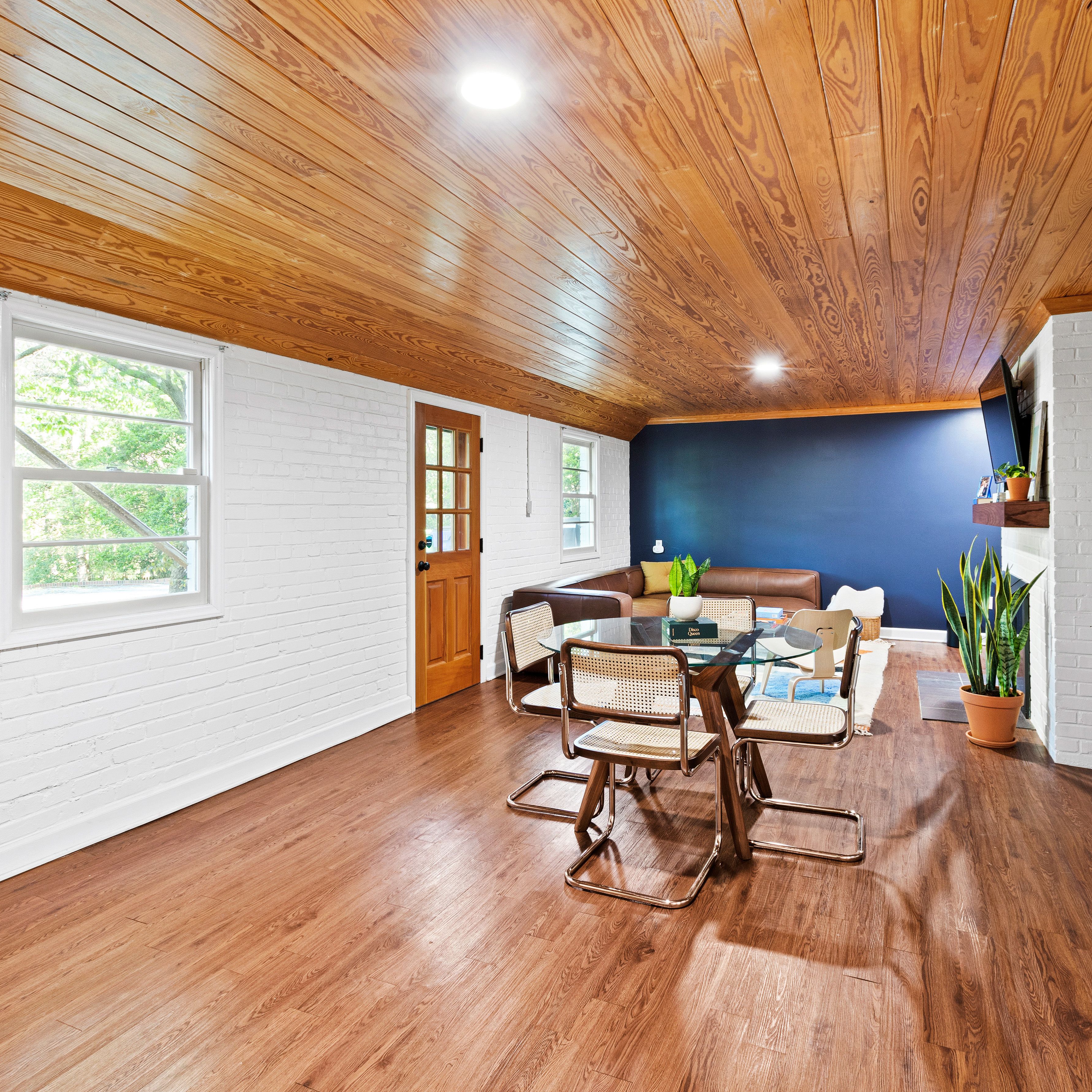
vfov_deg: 74.8
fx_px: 714
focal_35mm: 20
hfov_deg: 74.7
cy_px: 525
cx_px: 585
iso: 100
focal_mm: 10
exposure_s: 2
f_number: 8
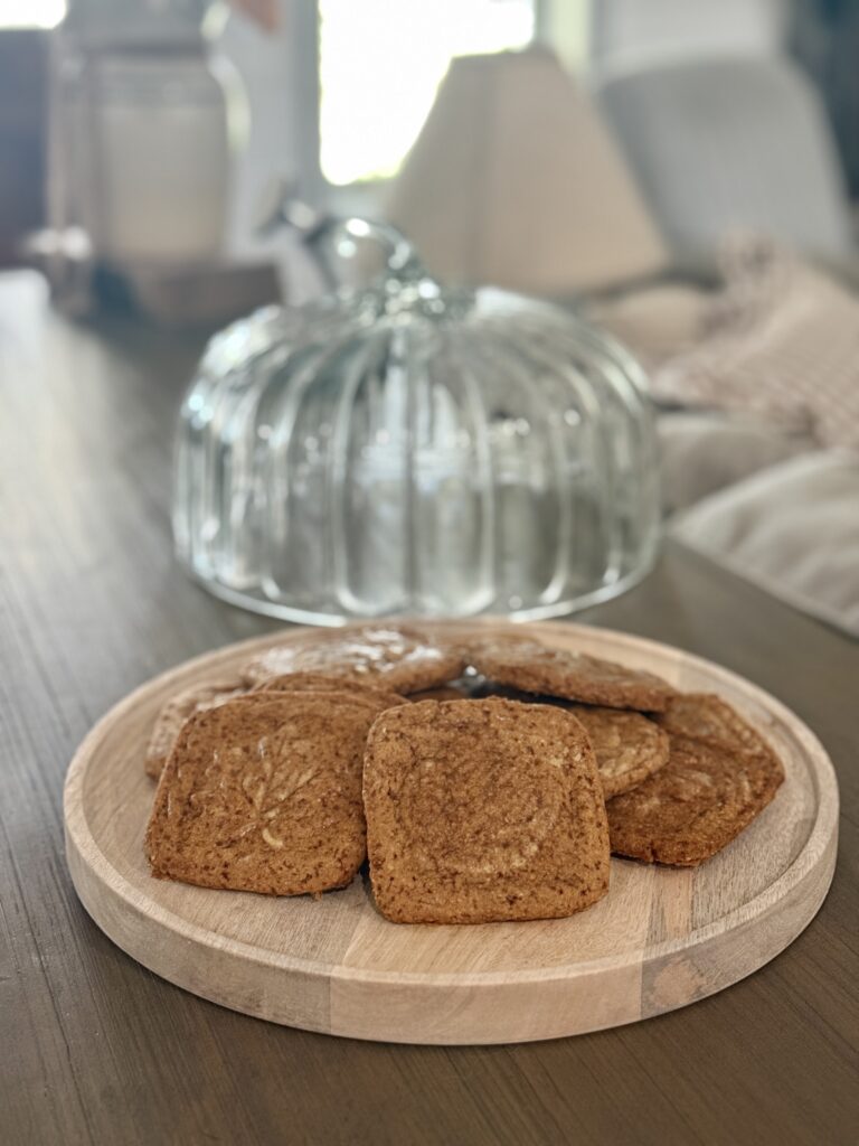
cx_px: 430
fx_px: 1588
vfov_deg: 39.7
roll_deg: -0.1
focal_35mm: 48
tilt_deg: -20.5
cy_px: 573
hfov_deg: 30.3
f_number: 1.78
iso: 320
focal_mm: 6.76
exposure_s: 1/40
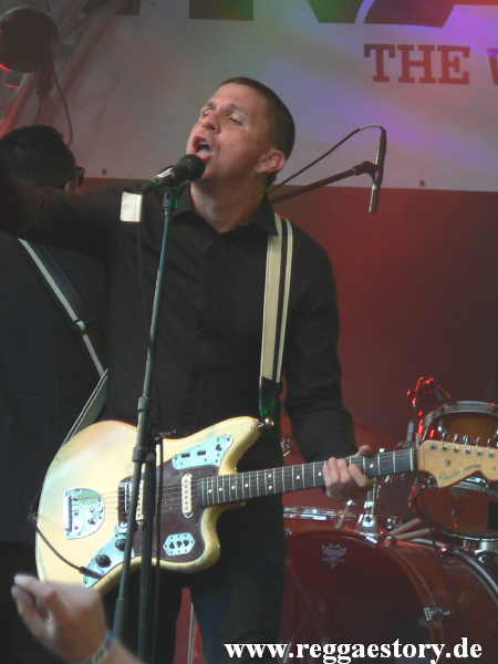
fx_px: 4700
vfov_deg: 8.1
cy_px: 332
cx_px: 249
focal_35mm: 245
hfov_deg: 6.1
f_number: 3.3
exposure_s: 1/50
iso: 64
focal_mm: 41.9
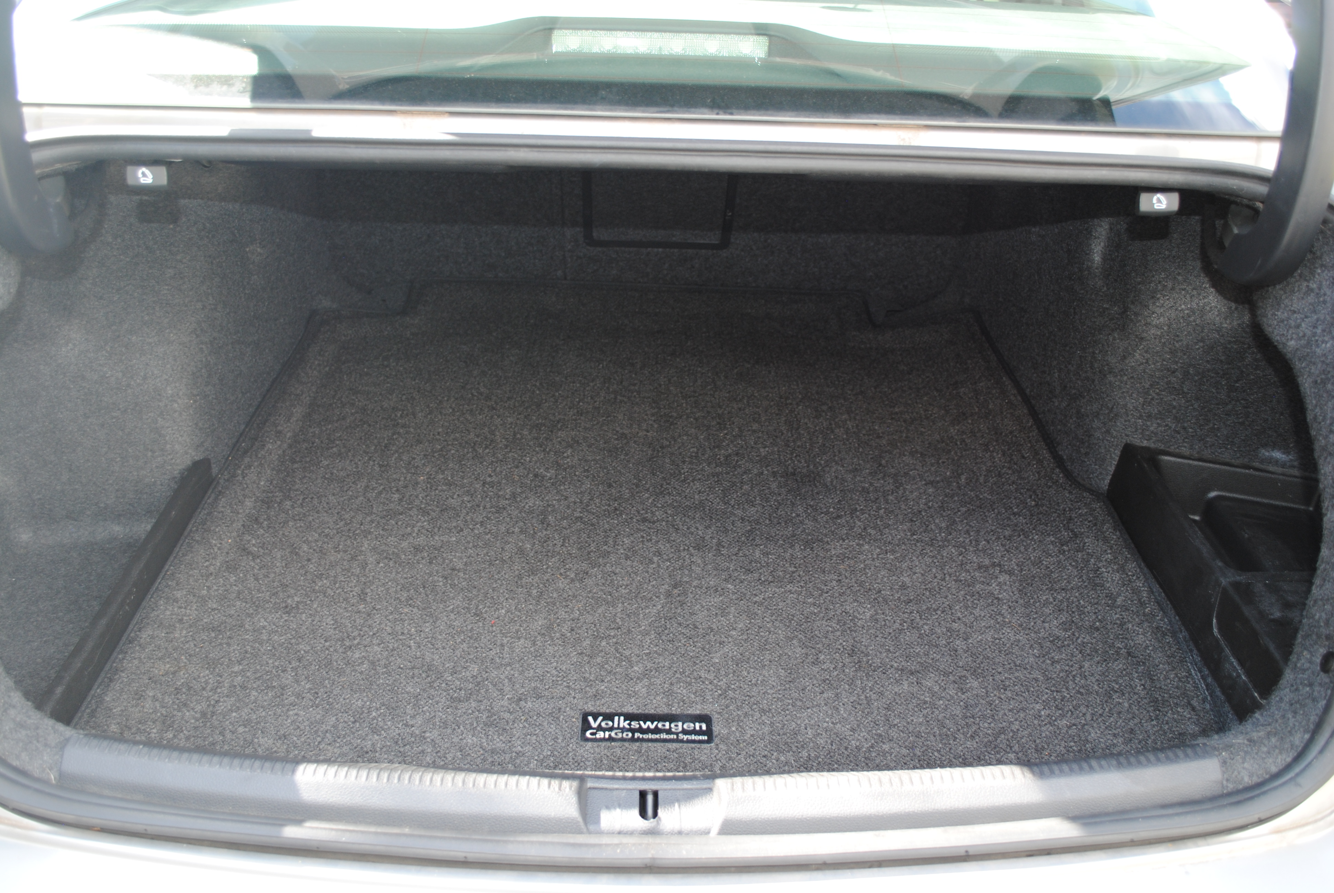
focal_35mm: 33
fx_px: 1224
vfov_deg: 40.1
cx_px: 667
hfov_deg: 57.2
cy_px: 446
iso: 200
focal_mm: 22
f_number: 3.8
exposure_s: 1/60
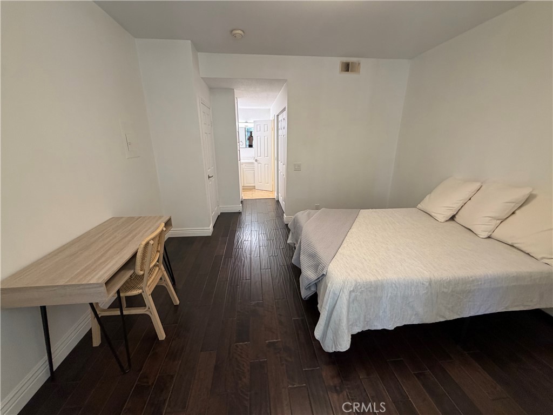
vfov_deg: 85.7
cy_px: 208
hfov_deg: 102.1
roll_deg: +0.4
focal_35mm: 14
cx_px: 276
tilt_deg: -17.0
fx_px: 224
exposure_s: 1/60
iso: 320
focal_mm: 2.22
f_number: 2.2
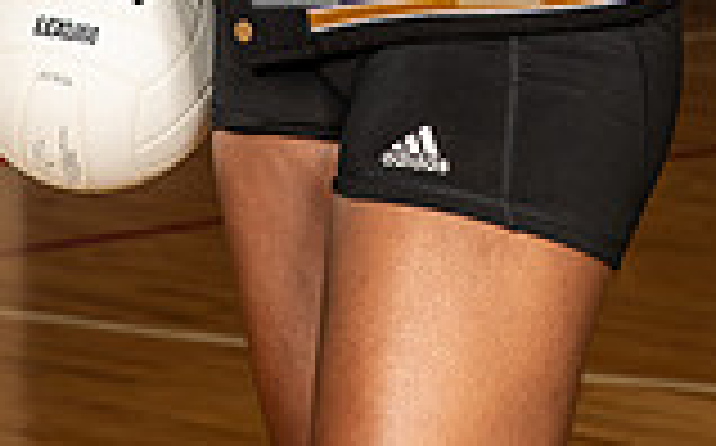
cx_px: 414
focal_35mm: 202
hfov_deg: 10.4
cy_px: -446
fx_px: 3938
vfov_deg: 6.3
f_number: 7.1
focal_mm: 70
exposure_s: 1/250
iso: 320
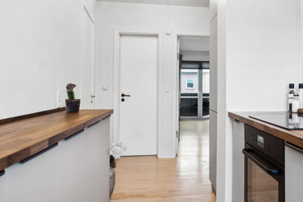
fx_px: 261
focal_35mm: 31
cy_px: 81
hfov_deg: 58.3
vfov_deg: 42.1
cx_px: 213
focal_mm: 14
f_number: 8
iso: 200
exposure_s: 1/3.33
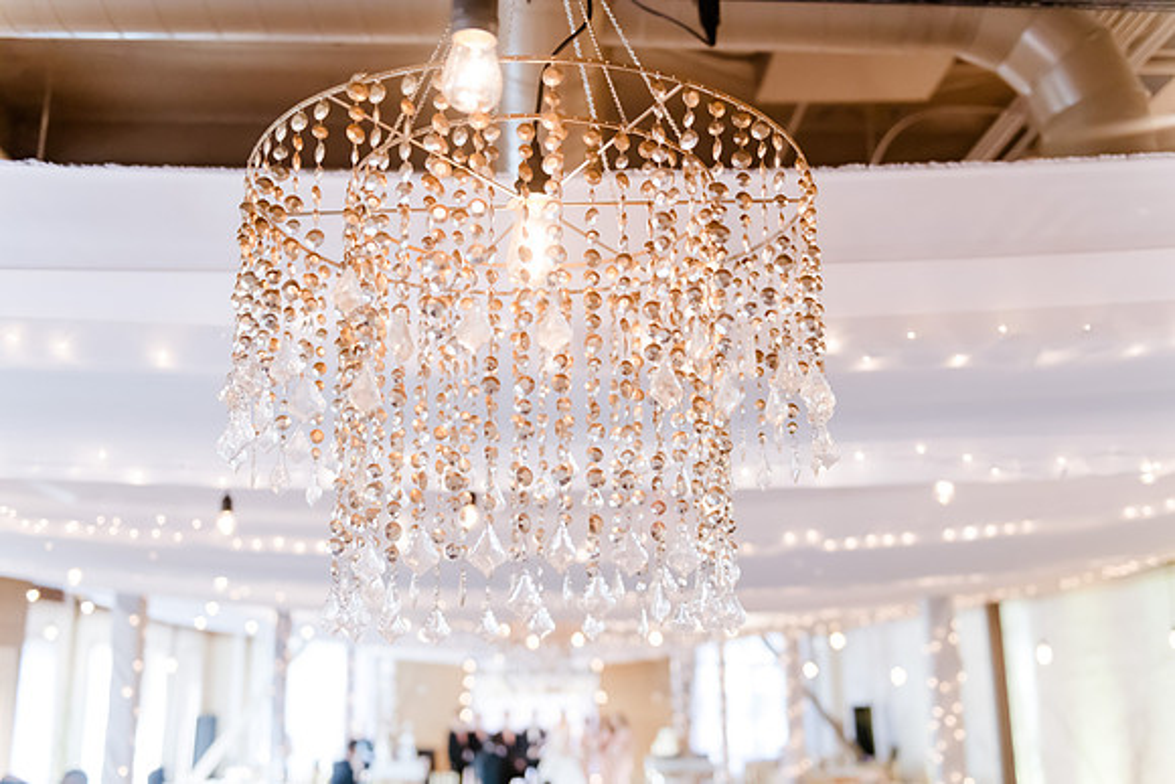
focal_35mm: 36
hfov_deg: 53.2
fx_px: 1172
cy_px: 392
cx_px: 596
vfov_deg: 37.0
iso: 2500
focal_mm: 35
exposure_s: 1/200
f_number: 2.8
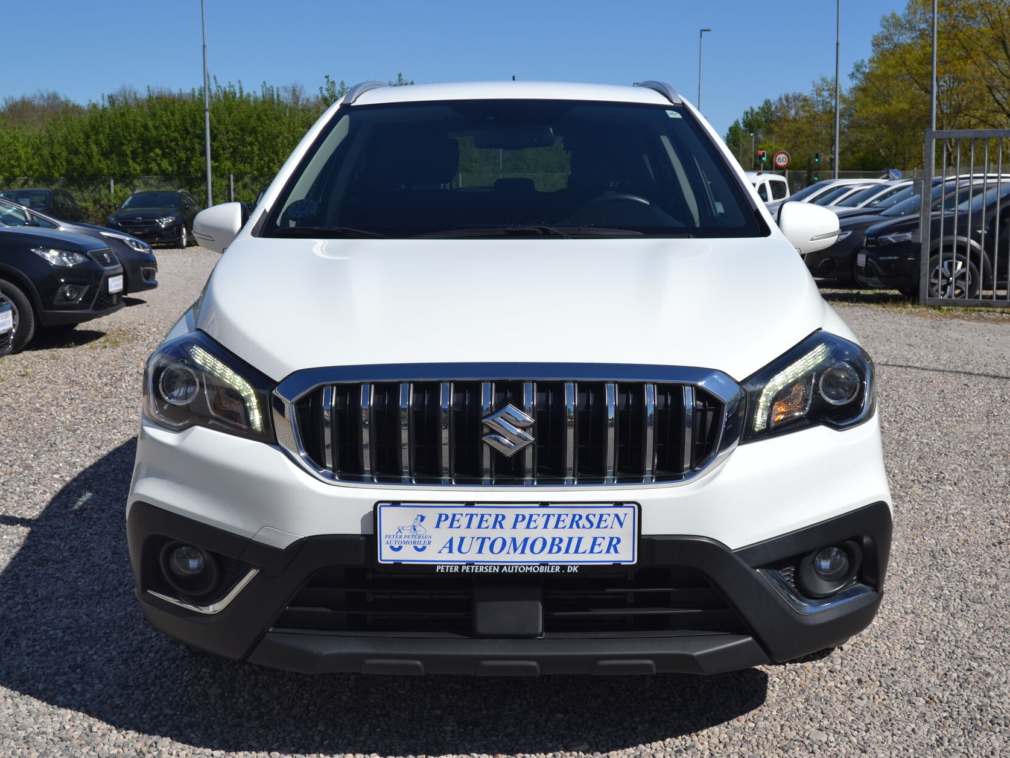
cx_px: 509
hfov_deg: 43.8
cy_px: 377
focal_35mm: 43
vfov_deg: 33.6
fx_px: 1255
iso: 100
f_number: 9
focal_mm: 26
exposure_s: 1/400
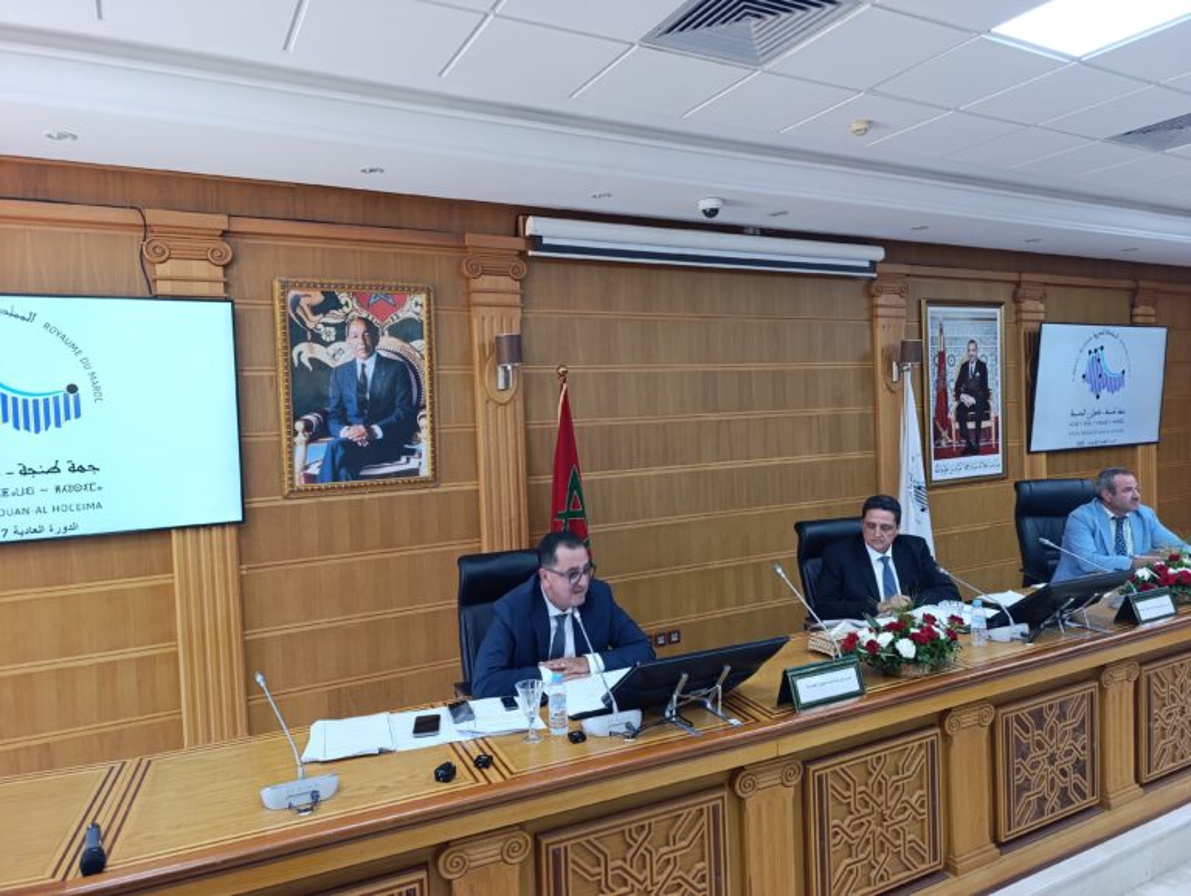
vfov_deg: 59.0
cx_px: 596
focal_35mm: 23
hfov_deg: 73.9
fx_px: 792
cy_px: 448
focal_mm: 6.14
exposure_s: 1/100
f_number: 1.6
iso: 800
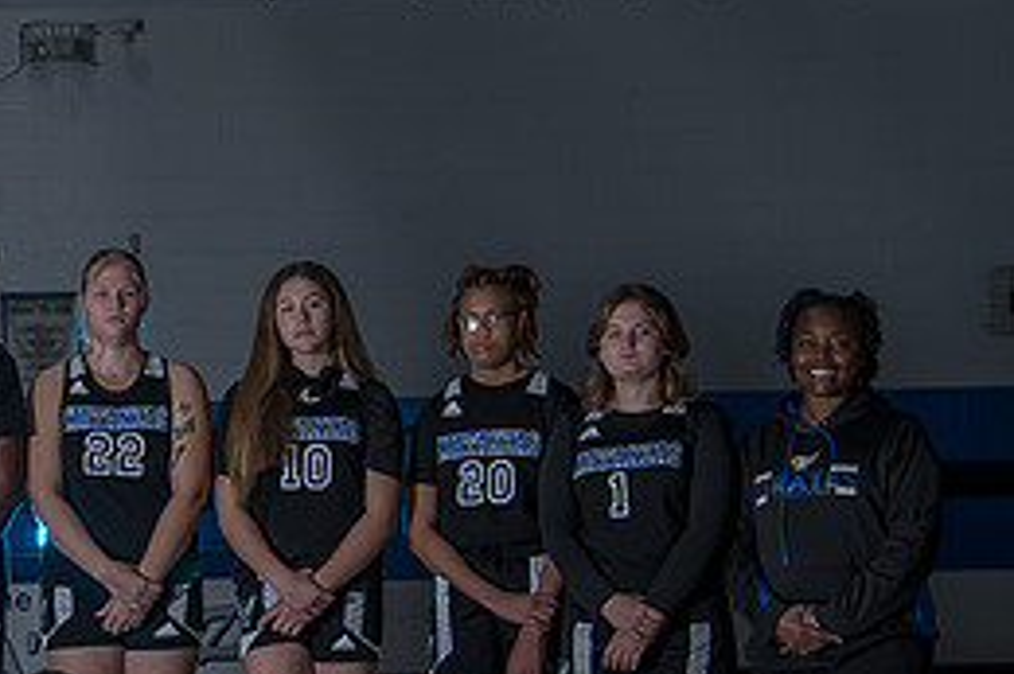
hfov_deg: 18.1
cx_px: 102
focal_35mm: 111
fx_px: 3124
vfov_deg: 12.3
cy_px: 552
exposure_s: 1/200
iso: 640
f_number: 4
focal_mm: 44
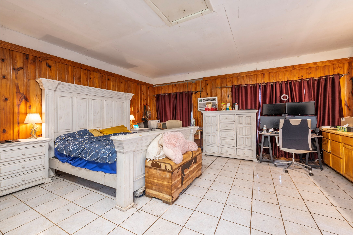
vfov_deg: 77.2
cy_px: 118
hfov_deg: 100.4
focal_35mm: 15
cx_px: 176
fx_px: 147
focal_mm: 15
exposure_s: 1/1.67
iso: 100
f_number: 8
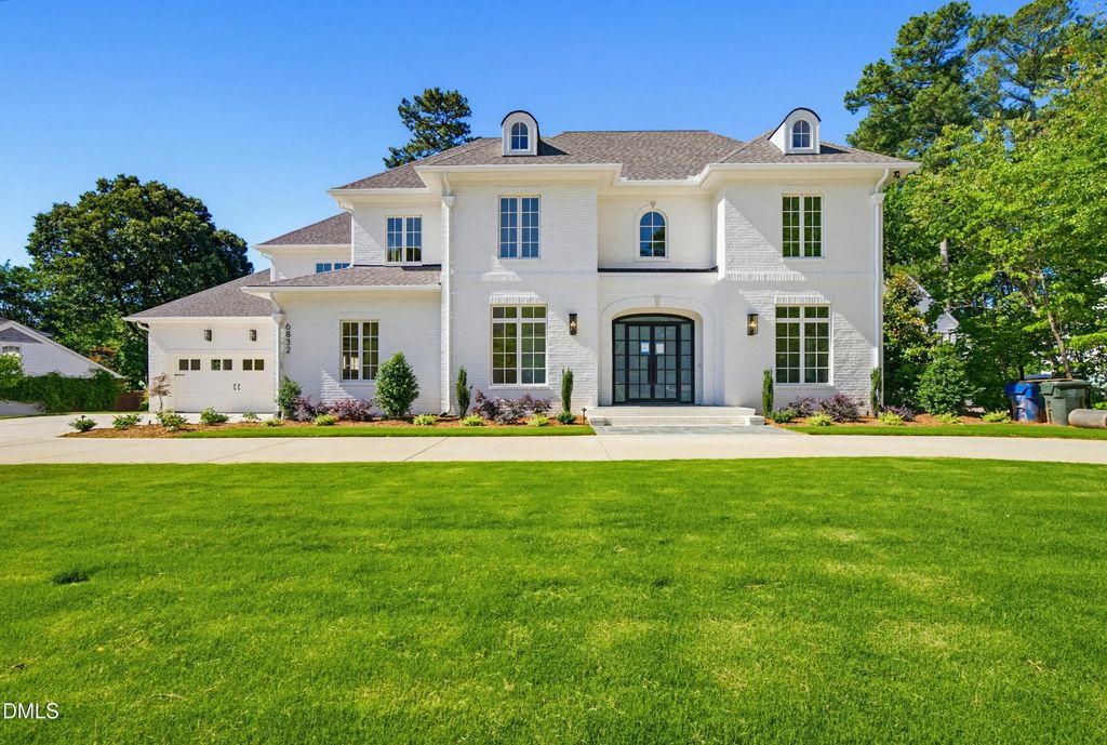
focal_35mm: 16
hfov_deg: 96.6
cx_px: 554
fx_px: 493
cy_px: 372
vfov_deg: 74.1
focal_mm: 16
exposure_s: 1/50
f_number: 7.1
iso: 80
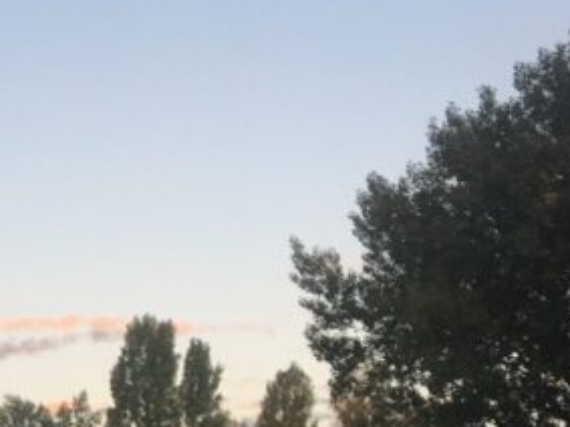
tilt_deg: +10.0
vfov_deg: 13.9
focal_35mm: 105
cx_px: -417
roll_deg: +0.4
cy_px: 431
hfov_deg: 16.2
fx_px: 1728
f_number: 2.2
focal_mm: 4.15
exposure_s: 1/114
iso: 25
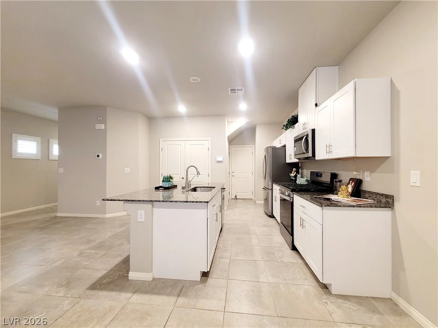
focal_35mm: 13
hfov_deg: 106.2
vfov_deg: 89.9
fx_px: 164
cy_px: 164
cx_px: 219
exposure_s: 1/60.2
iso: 400
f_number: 2.2
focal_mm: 2.2
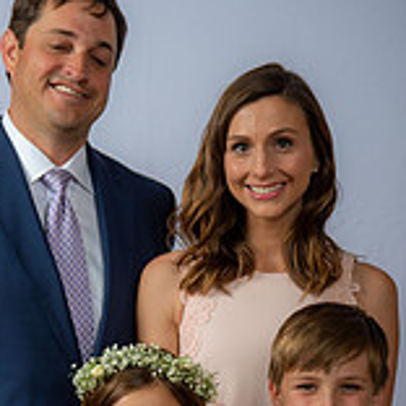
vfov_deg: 12.2
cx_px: 144
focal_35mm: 142
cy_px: 393
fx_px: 1884
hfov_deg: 12.3
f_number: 6.3
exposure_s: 1/200
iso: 250
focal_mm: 58
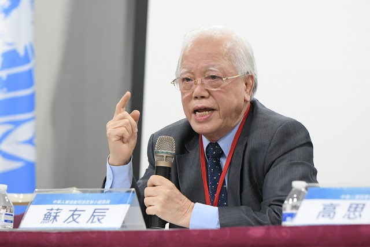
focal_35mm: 255
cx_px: 185
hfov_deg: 8.1
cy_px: 124
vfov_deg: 5.4
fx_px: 2619
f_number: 3.5
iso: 1600
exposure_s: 1/125
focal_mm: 170
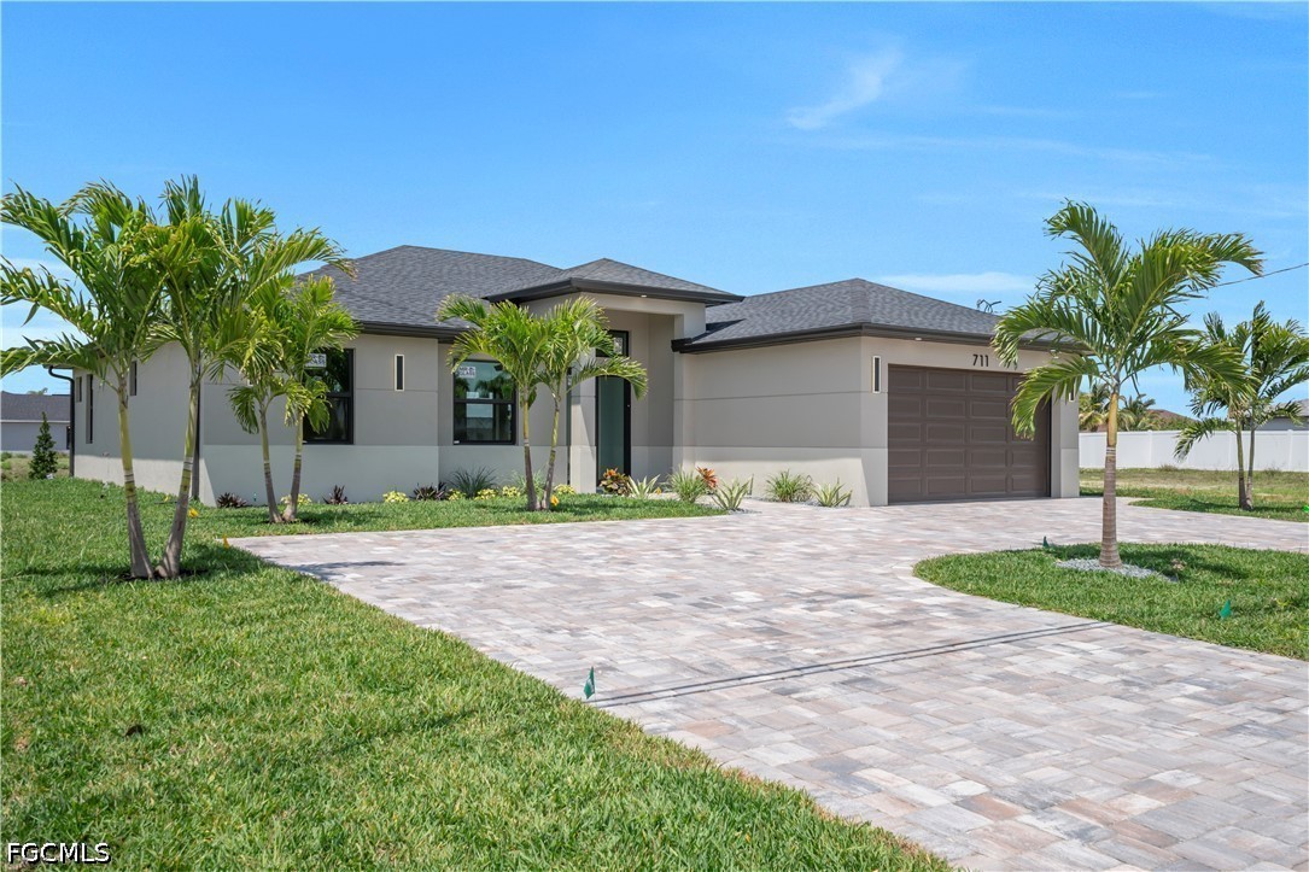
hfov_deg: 61.9
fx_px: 1091
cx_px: 654
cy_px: 436
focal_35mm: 30
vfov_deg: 43.6
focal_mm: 20
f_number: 8
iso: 100
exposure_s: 1/500
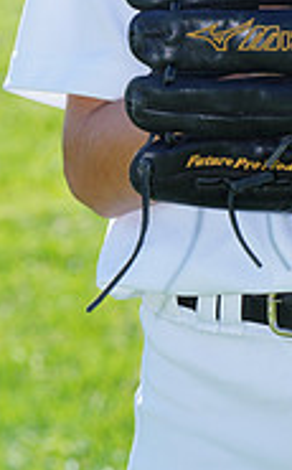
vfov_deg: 3.5
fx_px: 7657
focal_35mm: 599
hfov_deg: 2.2
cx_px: 303
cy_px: -208
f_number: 9
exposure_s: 1/250
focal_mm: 187
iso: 200
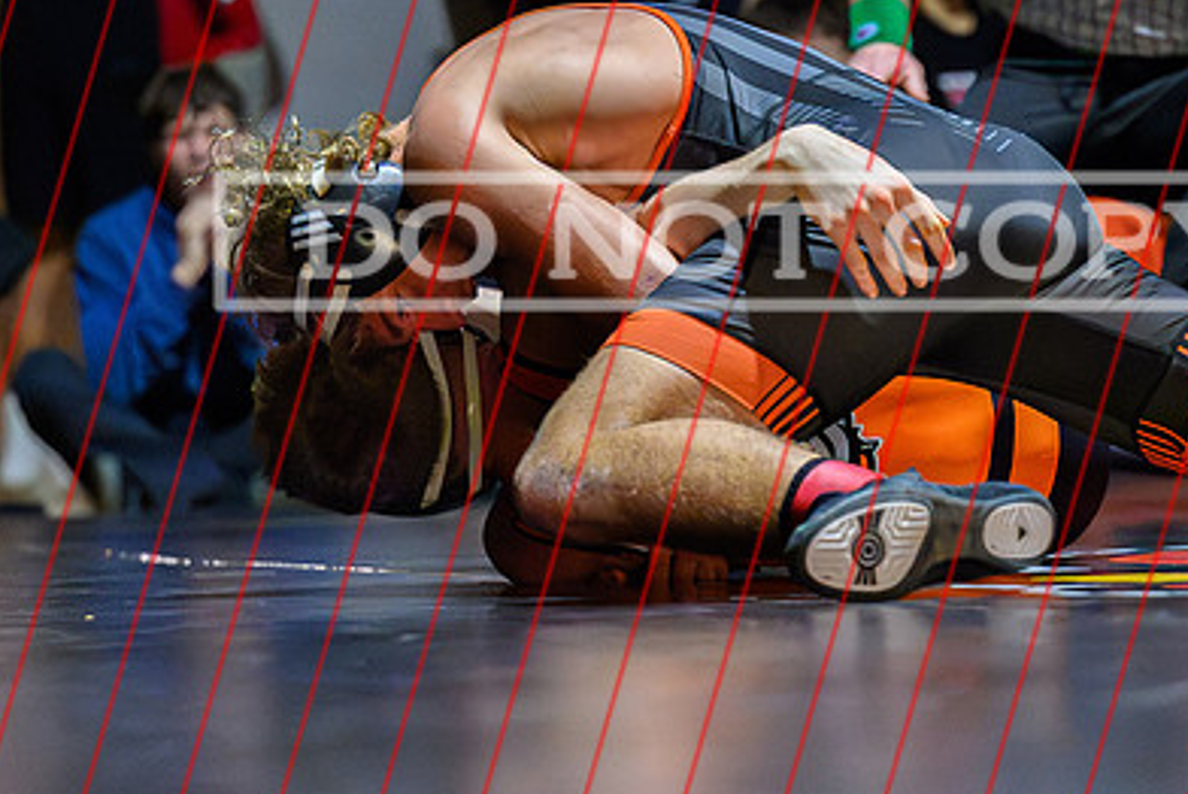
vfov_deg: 5.8
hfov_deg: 8.7
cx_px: 557
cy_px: 503
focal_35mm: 236
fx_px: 7794
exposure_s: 1/640
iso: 16000
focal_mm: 97
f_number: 2.8
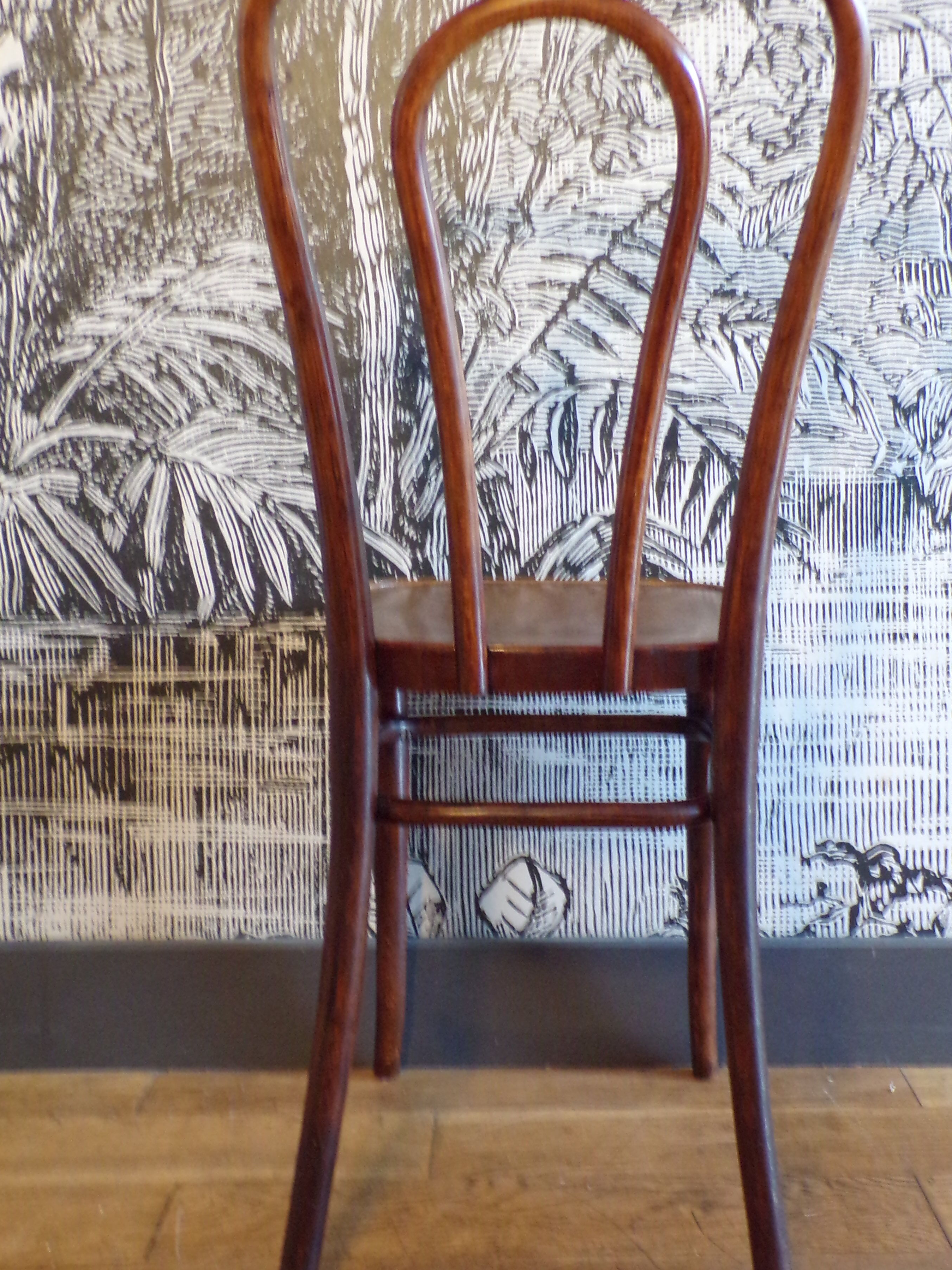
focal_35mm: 41
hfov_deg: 35.1
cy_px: 609
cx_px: 552
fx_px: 1503
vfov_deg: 45.8
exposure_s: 1/13
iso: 400
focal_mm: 5.8
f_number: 3.2
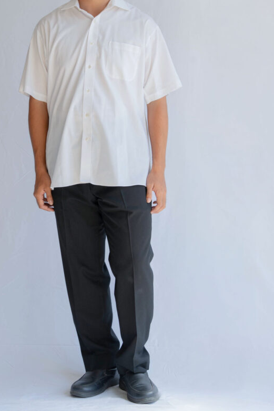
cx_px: 95
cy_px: 157
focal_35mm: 119
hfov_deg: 11.5
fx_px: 1358
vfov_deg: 17.2
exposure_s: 1/60
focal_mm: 80.7
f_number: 7.1
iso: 320
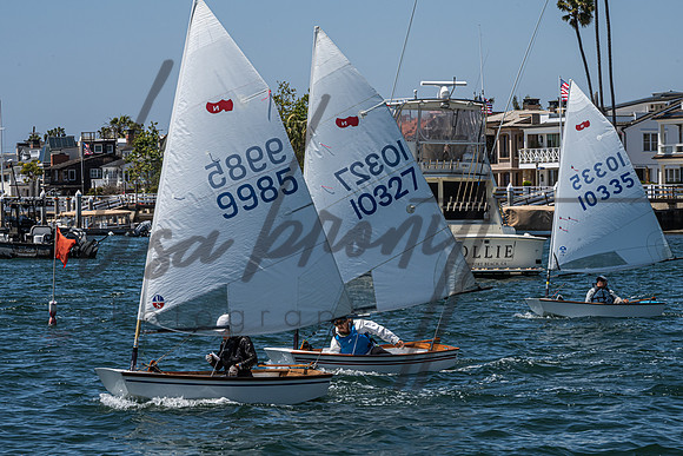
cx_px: 320
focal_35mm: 157
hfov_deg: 13.1
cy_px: 262
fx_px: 2982
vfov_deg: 8.7
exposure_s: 1/320
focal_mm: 135
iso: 250
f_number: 18
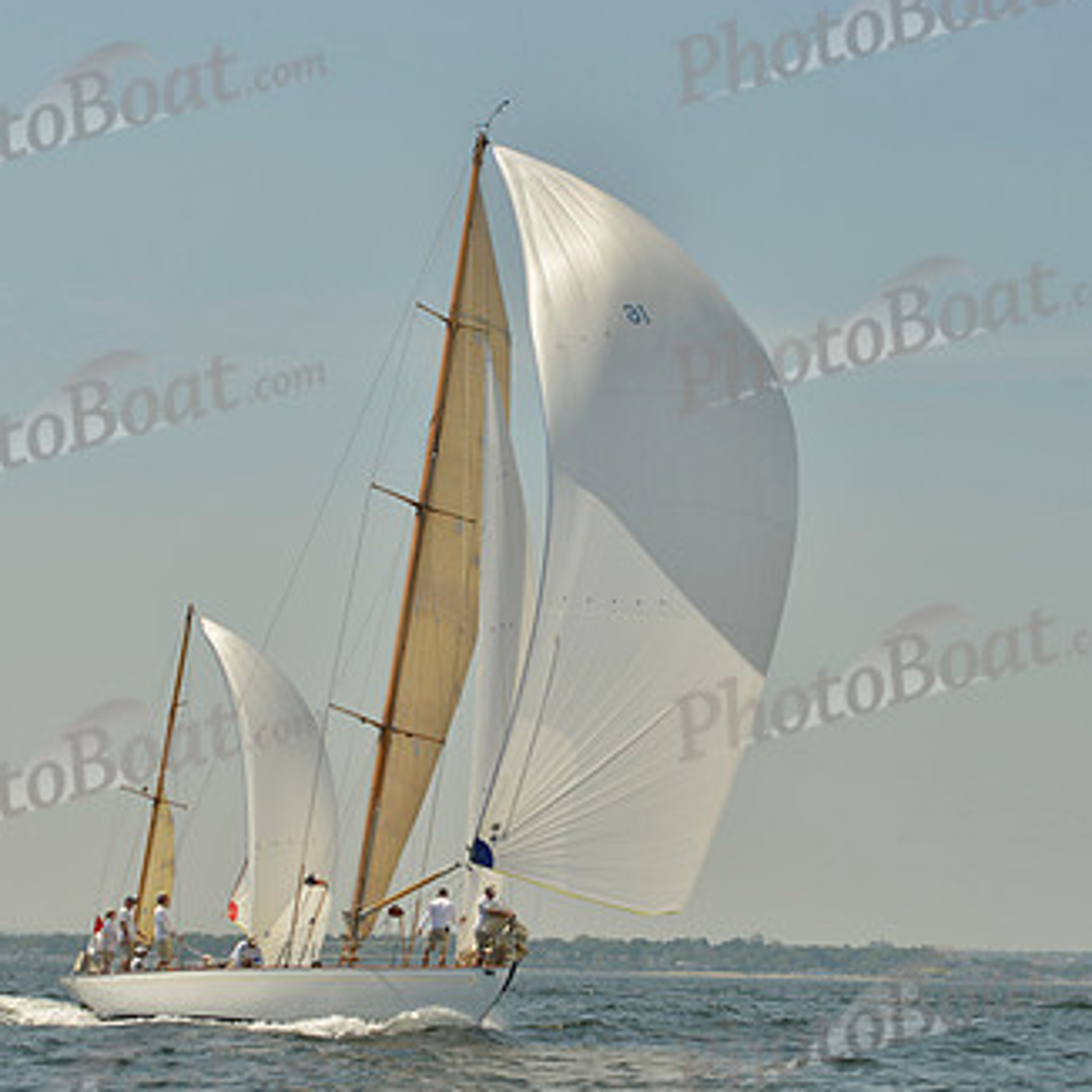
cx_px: 502
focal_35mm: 106
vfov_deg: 16.4
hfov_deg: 16.4
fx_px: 3783
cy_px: 548
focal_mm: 70
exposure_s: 1/1250
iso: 200
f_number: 8
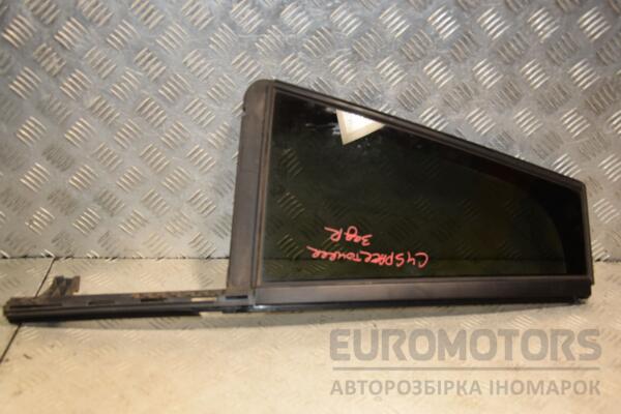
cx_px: 310
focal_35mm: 48
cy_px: 207
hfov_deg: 41.1
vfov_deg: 28.1
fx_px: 828
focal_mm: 32
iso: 800
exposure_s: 1/200
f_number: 5
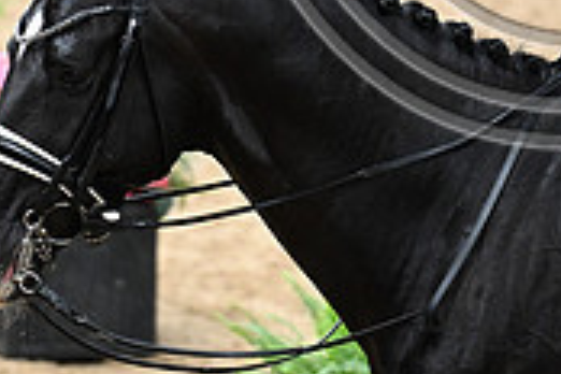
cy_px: -227
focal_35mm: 1002
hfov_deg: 2.1
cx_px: 535
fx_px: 15613
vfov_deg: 1.4
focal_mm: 300
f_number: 4
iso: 5000
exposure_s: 1/800
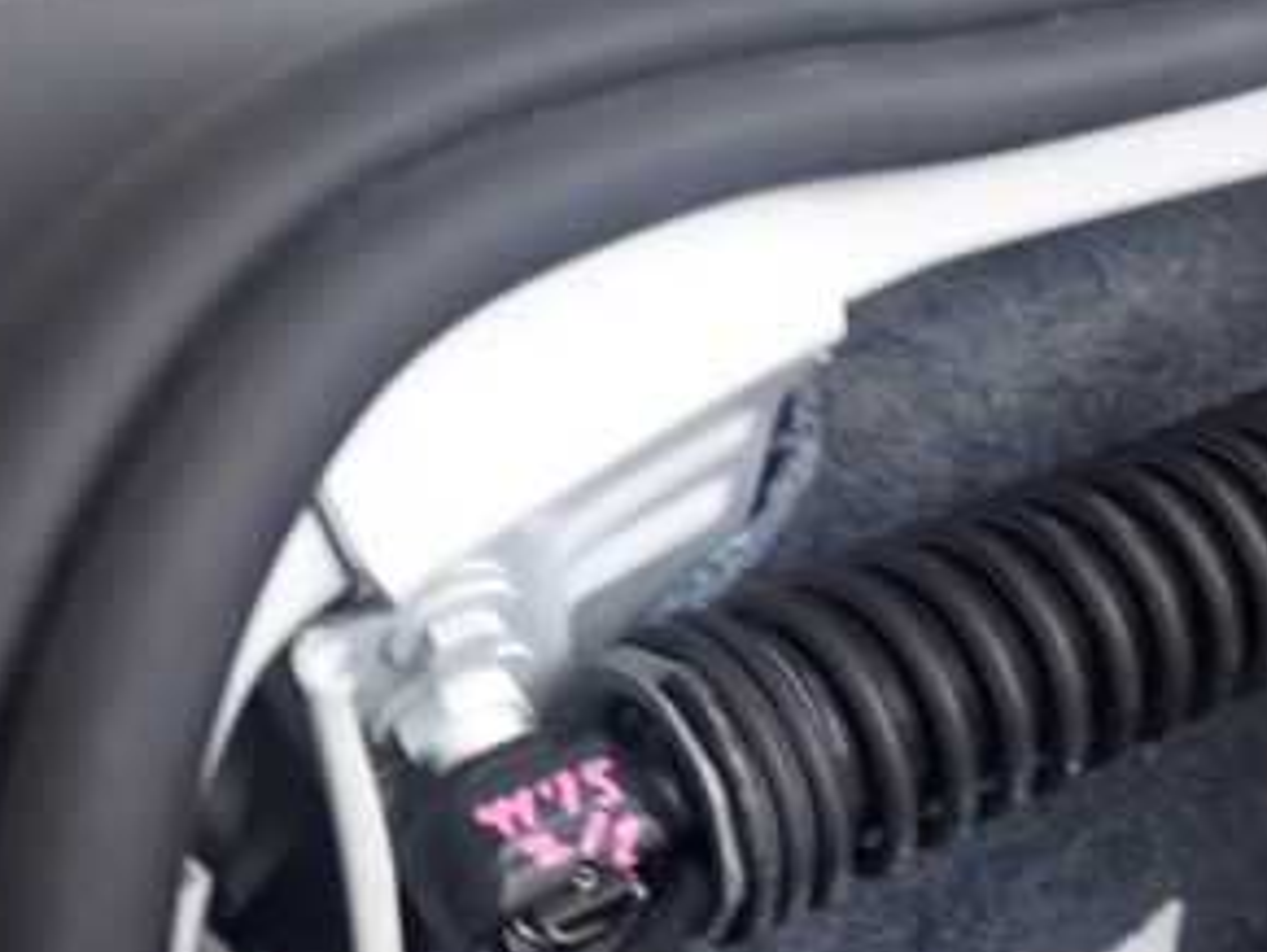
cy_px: 397
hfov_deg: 30.3
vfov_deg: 23.7
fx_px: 2271
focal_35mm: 62
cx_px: 1040
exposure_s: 1/30
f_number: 2.3
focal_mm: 5.4
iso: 200
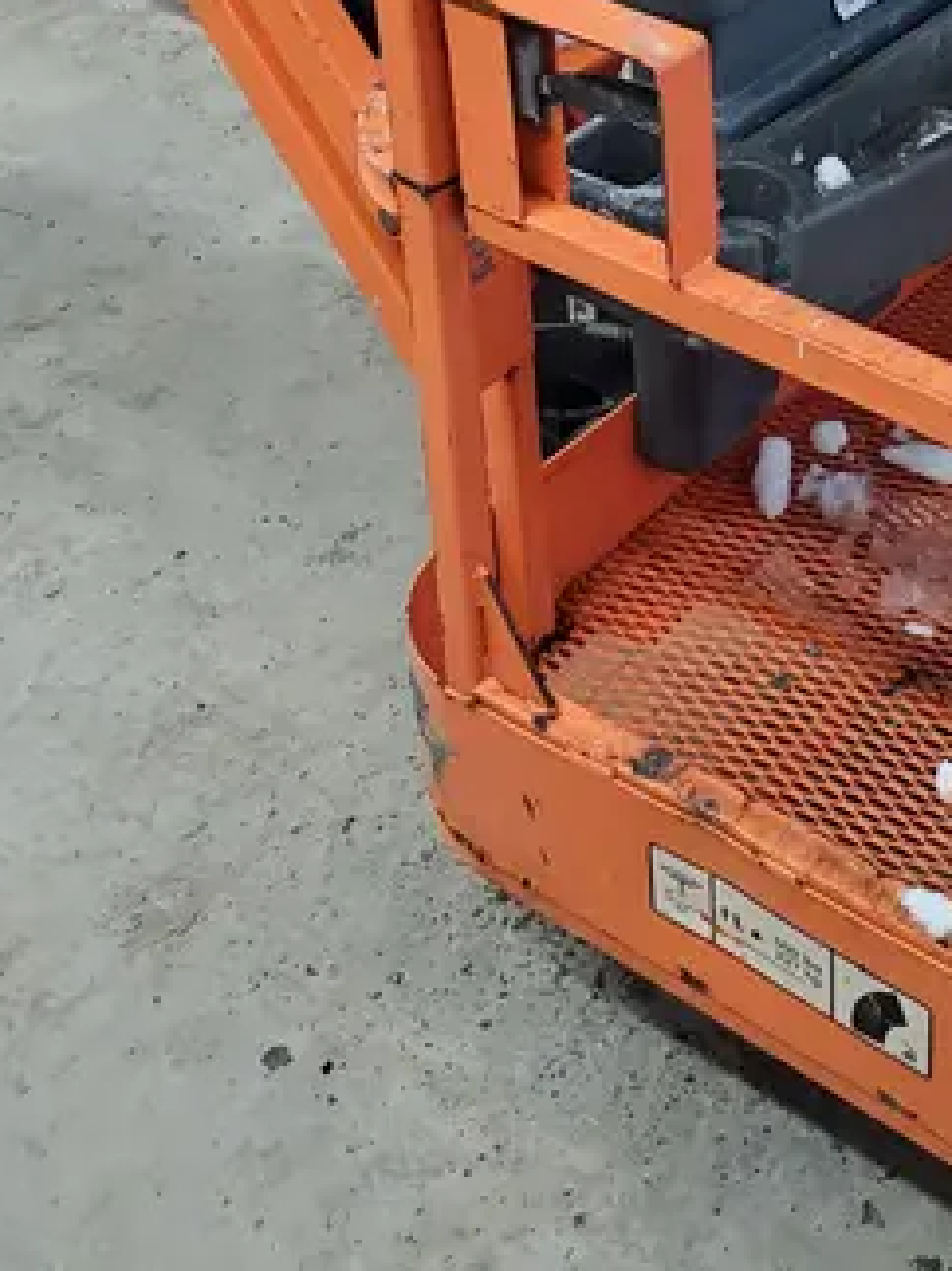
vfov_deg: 30.9
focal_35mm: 59
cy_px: 69
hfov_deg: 24.0
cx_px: 881
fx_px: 2165
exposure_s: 1/40
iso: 320
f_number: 2.4
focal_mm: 4.3
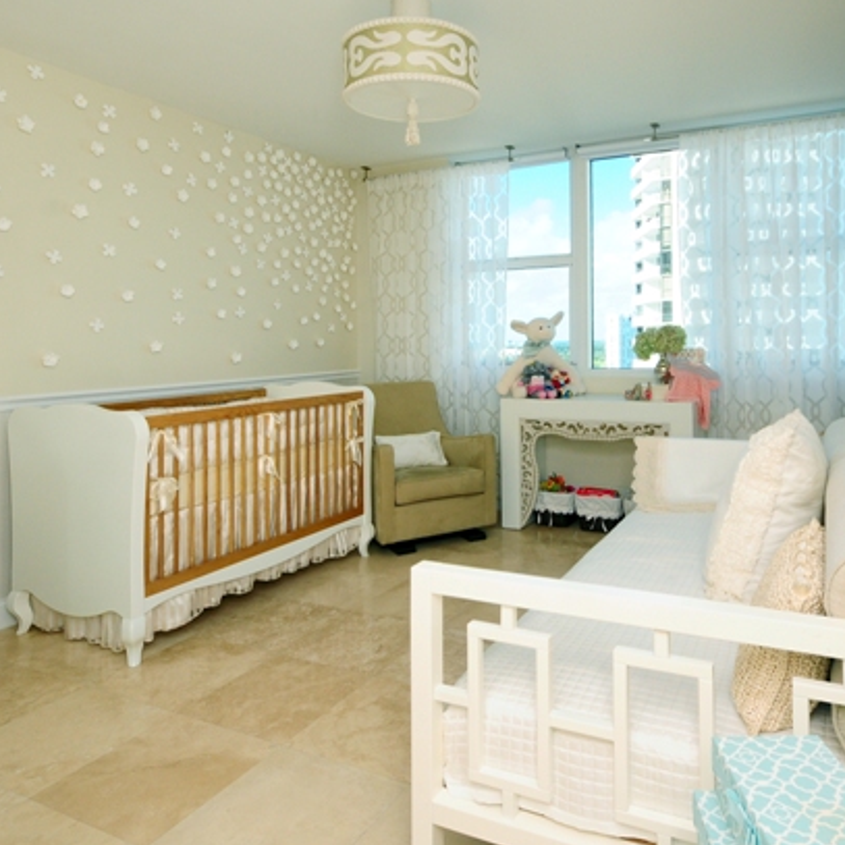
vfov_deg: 74.8
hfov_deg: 74.8
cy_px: 408
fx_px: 552
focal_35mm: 20
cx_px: 419
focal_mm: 10
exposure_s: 1/160
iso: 400
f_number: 9
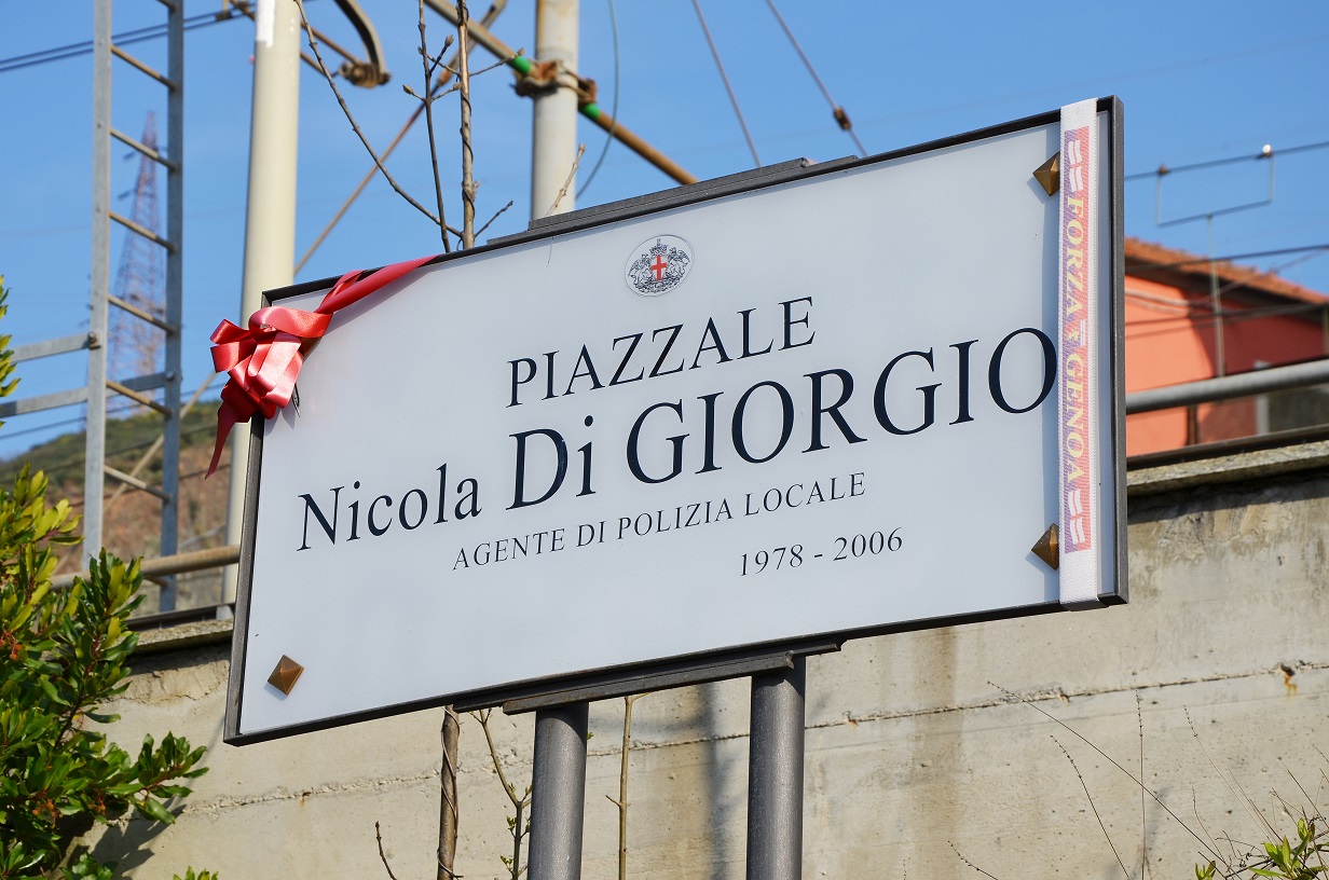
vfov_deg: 13.8
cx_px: 664
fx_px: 3647
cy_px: 440
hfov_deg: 20.7
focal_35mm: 99
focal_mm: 66
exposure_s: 1/400
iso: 100
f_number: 10
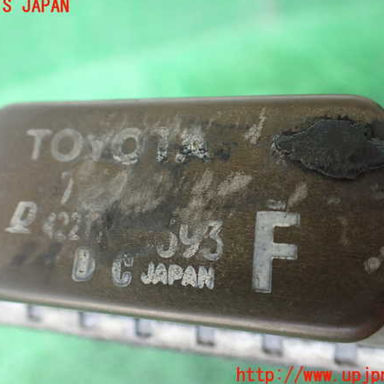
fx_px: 452
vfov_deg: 46.0
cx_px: 172
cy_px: 191
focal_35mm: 36
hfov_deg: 46.0
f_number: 2.3
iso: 800
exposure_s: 1/125
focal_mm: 5.4
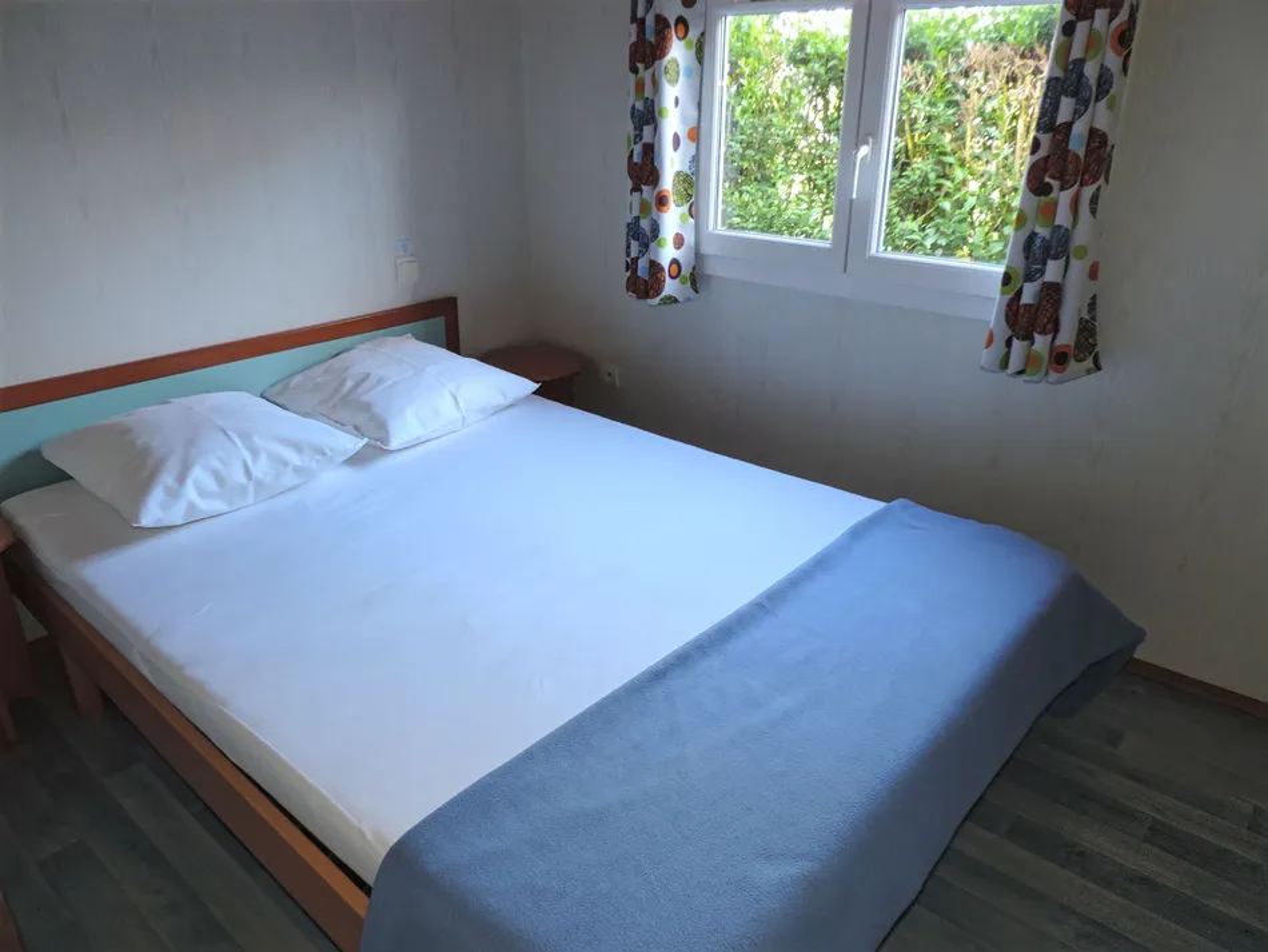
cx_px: 634
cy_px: 476
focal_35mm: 24
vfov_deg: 56.8
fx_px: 879
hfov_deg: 71.6
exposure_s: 1/40
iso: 220
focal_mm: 4.3
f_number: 3
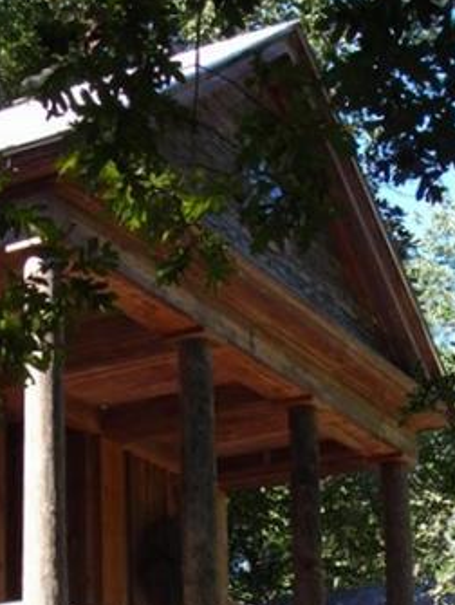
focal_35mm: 87
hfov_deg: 17.0
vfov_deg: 21.3
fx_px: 1522
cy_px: 674
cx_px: 213
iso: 50
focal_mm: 6.3
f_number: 3.2
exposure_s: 1/97.4
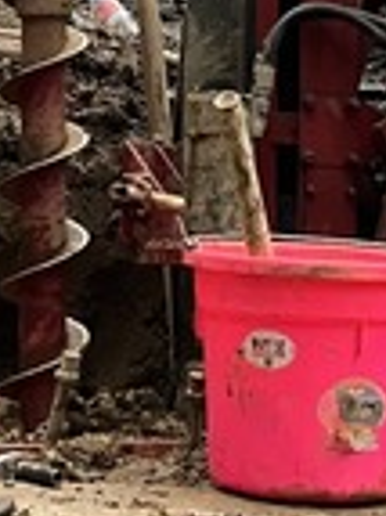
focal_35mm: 146
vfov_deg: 13.0
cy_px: -189
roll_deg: -1.0
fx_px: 2174
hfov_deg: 10.1
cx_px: 148
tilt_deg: +15.0
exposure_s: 1/85
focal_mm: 3.99
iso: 80
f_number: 1.8
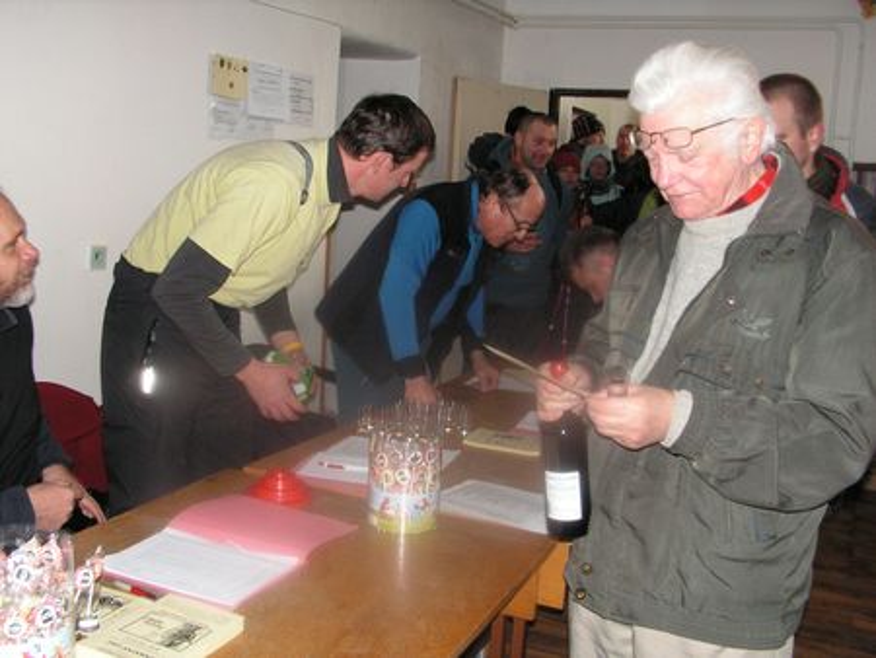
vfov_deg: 37.8
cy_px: 329
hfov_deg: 49.0
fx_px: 962
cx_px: 438
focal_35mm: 38
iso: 100
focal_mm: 6.4
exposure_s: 1/40
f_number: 3.2
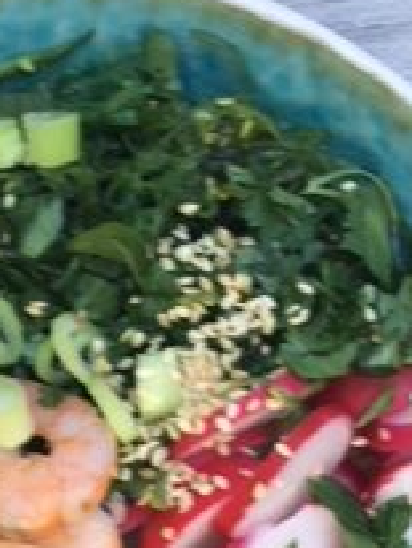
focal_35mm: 90
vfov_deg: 20.7
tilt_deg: -78.3
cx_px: 74
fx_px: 1425
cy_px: 599
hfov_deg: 16.3
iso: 25
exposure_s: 1/50
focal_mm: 4.15
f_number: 2.2
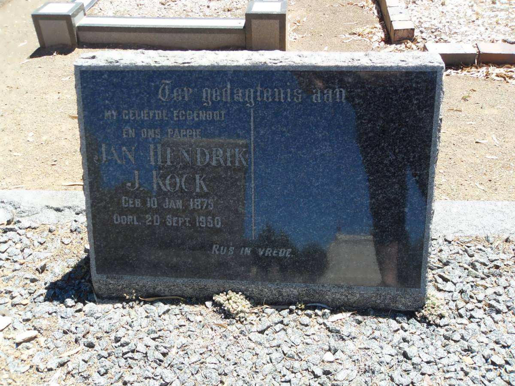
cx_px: 258
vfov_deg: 40.7
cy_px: 193
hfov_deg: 52.6
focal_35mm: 35
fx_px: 521
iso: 80
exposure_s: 1/350
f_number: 3.5
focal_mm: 6.3
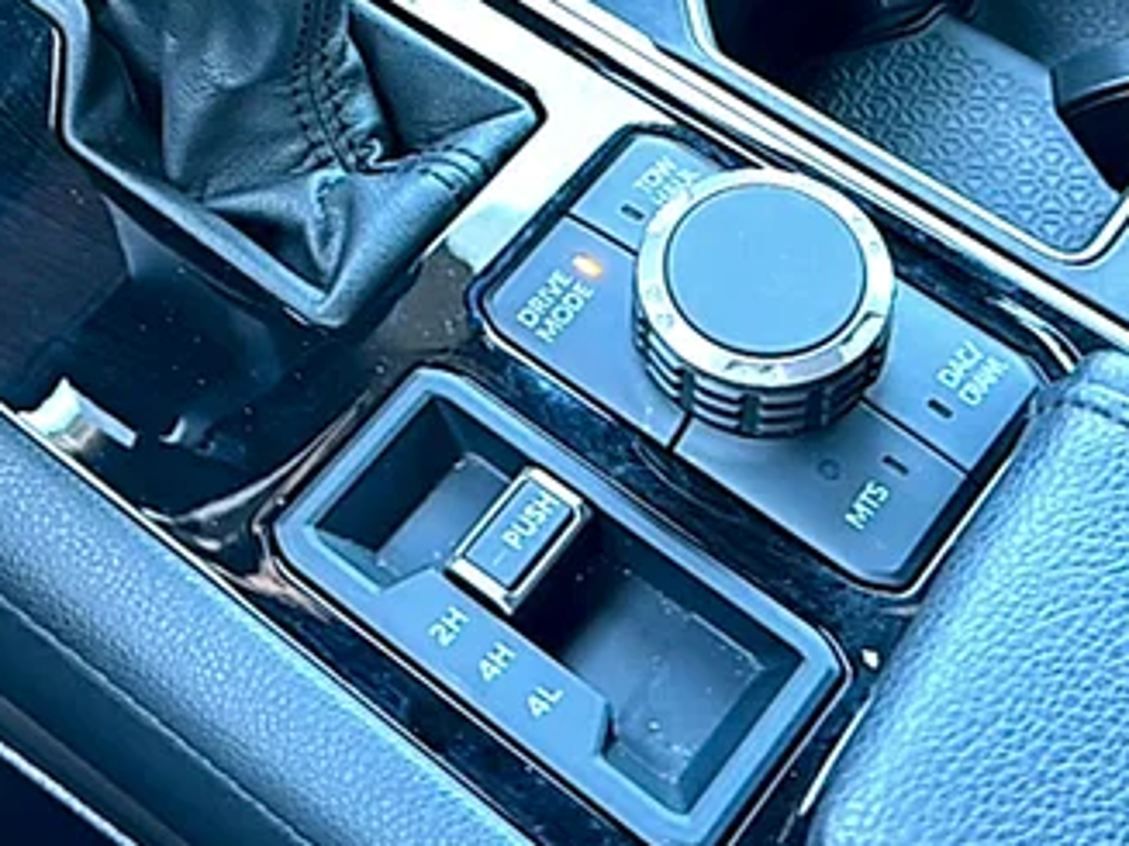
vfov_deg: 23.3
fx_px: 1956
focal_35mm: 60
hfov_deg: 32.1
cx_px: 483
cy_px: -9
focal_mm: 6.86
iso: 200
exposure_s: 1/40
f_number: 1.78
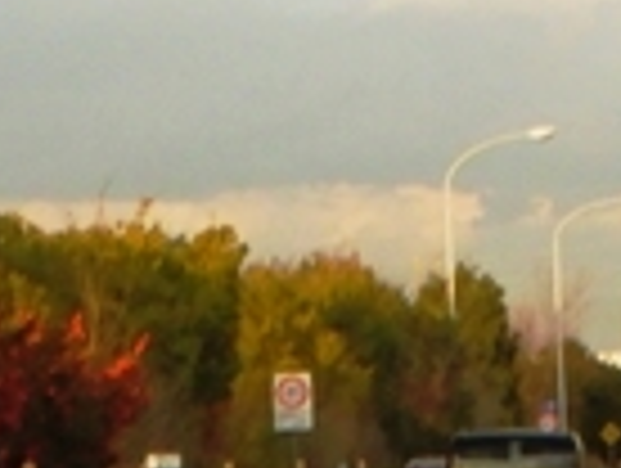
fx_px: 5194
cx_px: 468
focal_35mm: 289
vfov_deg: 5.1
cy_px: -261
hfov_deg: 6.8
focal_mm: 11.1
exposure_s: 1/200
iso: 250
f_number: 4.6
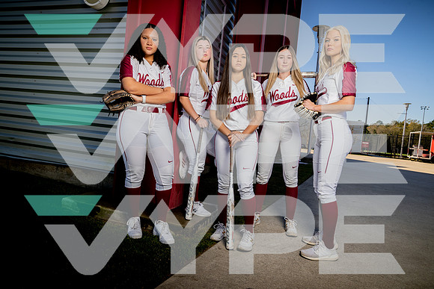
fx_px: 289
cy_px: 144
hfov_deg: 73.7
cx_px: 217
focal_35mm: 24
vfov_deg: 53.2
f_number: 10
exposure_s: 1/250
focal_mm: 24
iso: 125
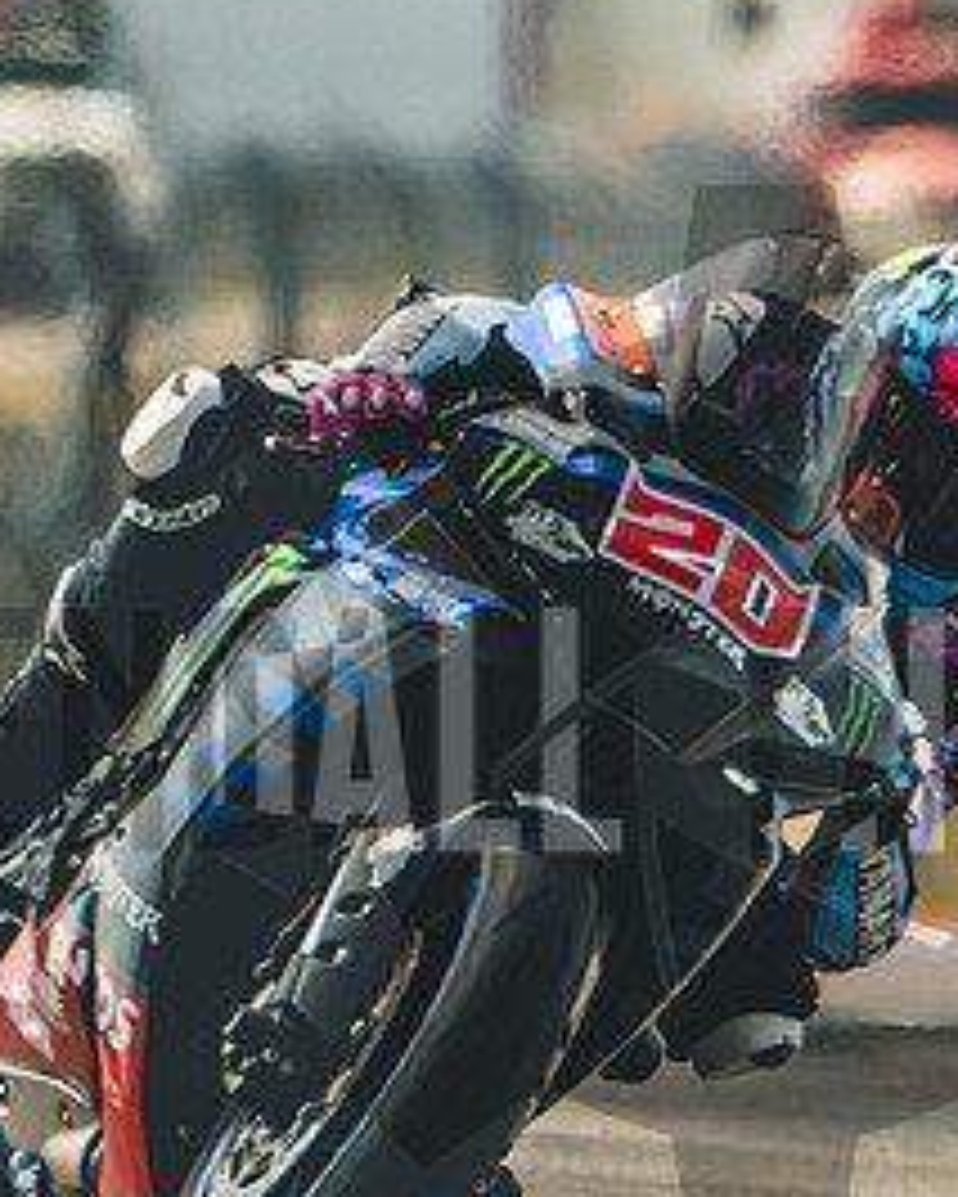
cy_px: 474
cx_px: 1157
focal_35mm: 1597
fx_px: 56567
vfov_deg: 1.2
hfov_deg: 1.0
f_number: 5.6
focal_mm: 400
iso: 1600
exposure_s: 1/2500
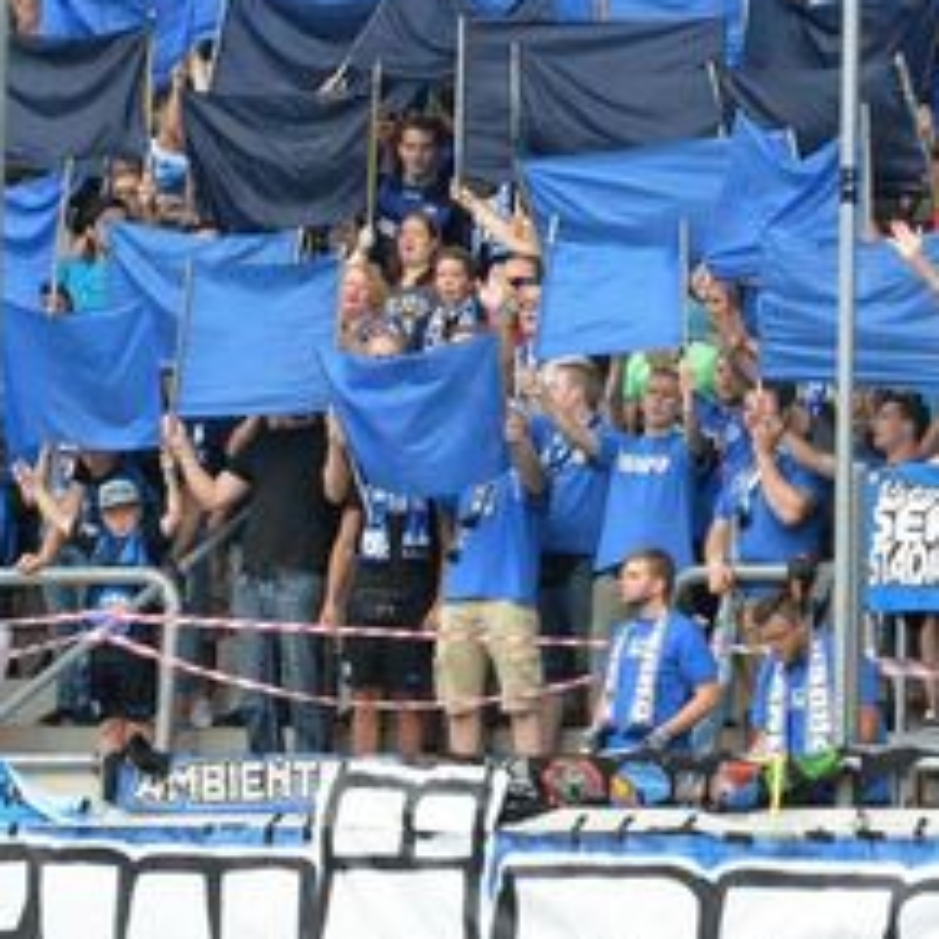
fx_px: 14919
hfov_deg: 3.6
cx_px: 736
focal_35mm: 486
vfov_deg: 3.6
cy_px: 338
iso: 2000
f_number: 5.6
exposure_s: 1/1250
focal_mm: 145
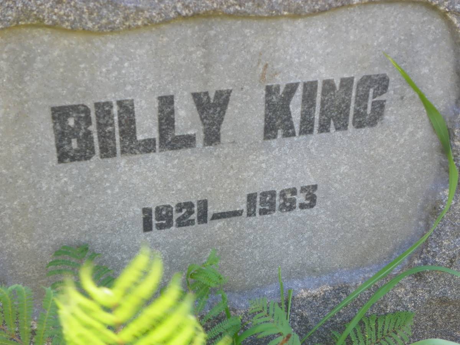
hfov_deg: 39.7
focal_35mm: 48
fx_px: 638
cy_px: 172
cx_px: 230
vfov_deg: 30.3
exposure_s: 1/60
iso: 64
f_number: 3.2
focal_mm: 8.5
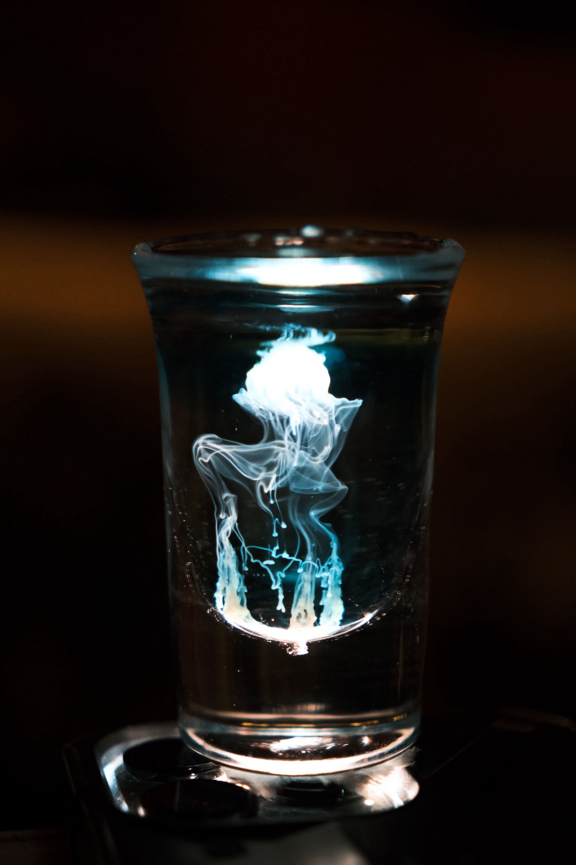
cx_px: 288
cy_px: 432
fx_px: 1800
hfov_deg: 18.2
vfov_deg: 27.0
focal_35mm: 75
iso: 3200
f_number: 2.8
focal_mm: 50
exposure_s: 1/75
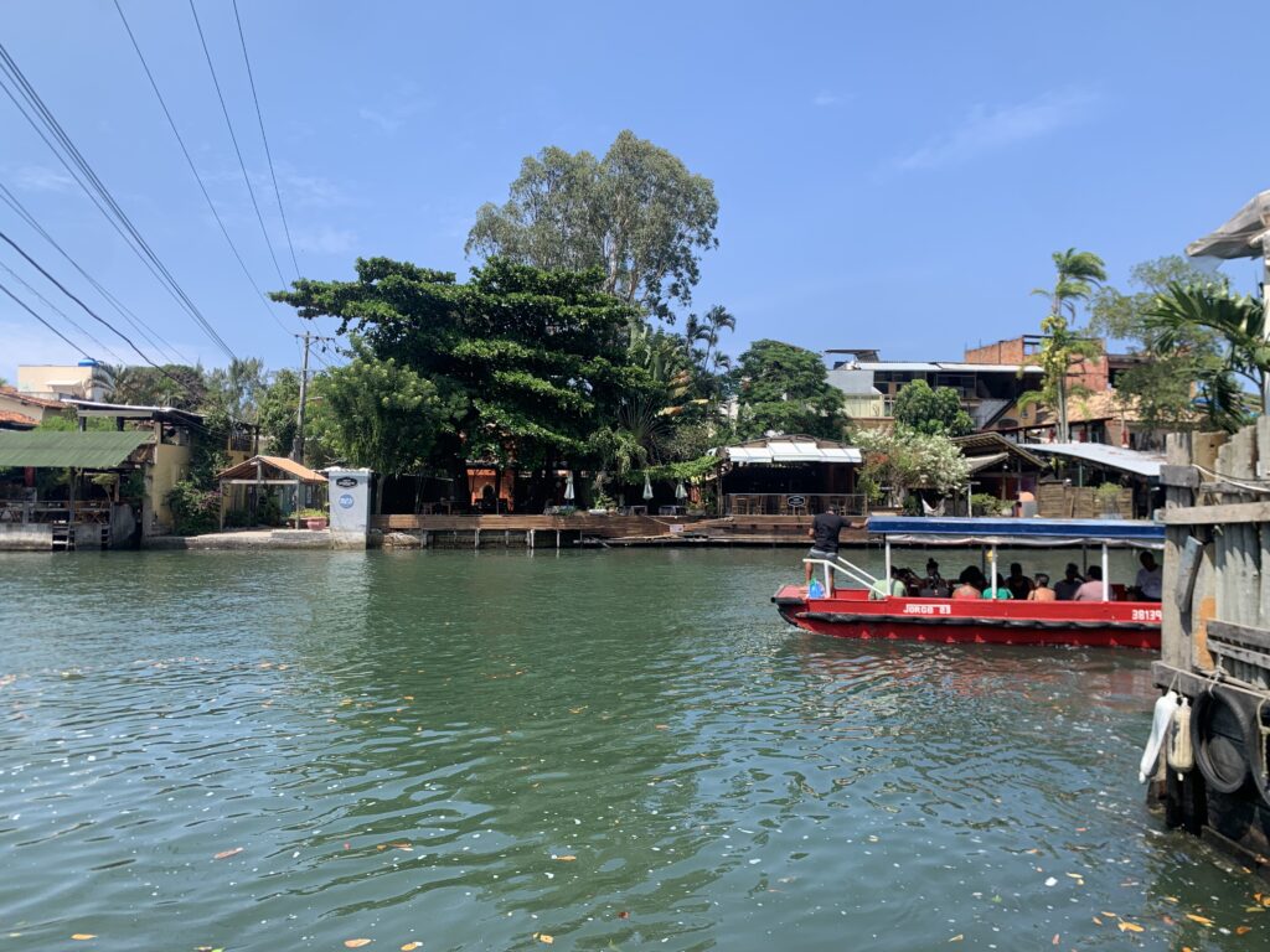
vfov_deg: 53.1
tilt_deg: +2.9
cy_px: 476
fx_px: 954
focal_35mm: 26
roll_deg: +0.9
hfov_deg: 67.3
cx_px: 635
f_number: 1.8
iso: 25
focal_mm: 4.25
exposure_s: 1/1350
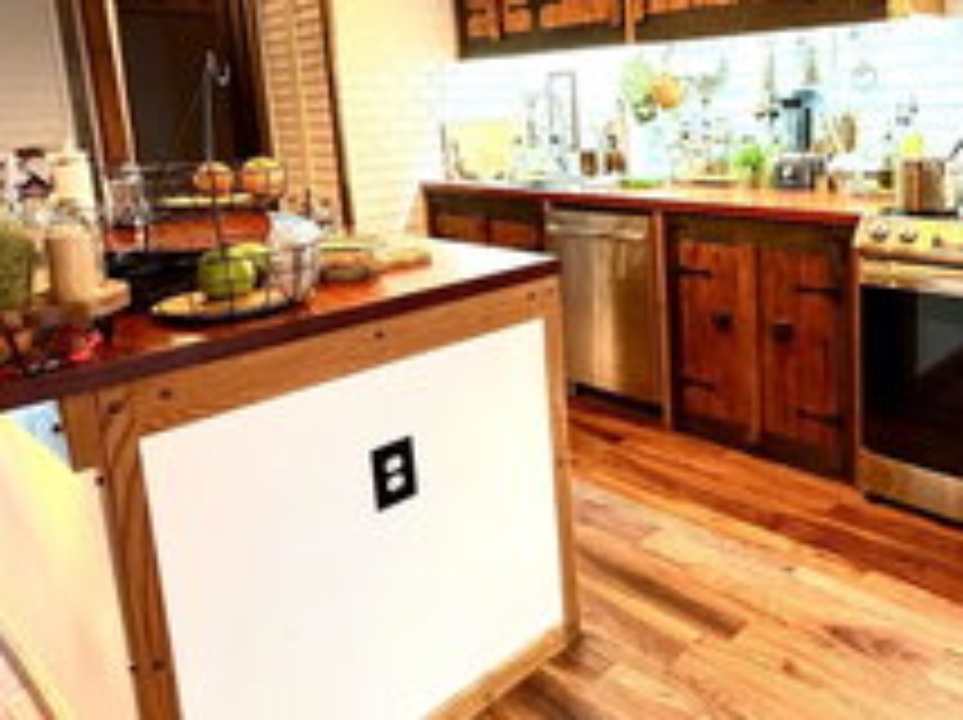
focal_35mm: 28
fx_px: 778
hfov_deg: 59.5
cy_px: 216
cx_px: 740
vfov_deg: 48.4
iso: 640
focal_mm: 2.22
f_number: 2.2
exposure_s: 1/60
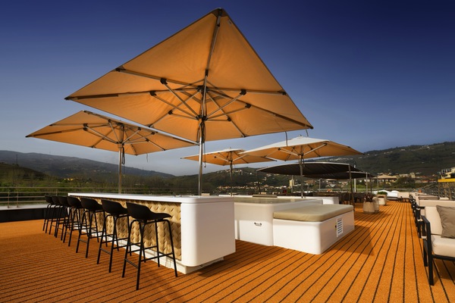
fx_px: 202
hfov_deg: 96.7
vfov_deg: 73.7
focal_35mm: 16
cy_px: 152
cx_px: 228
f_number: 9
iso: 64
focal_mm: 16
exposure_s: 1/100
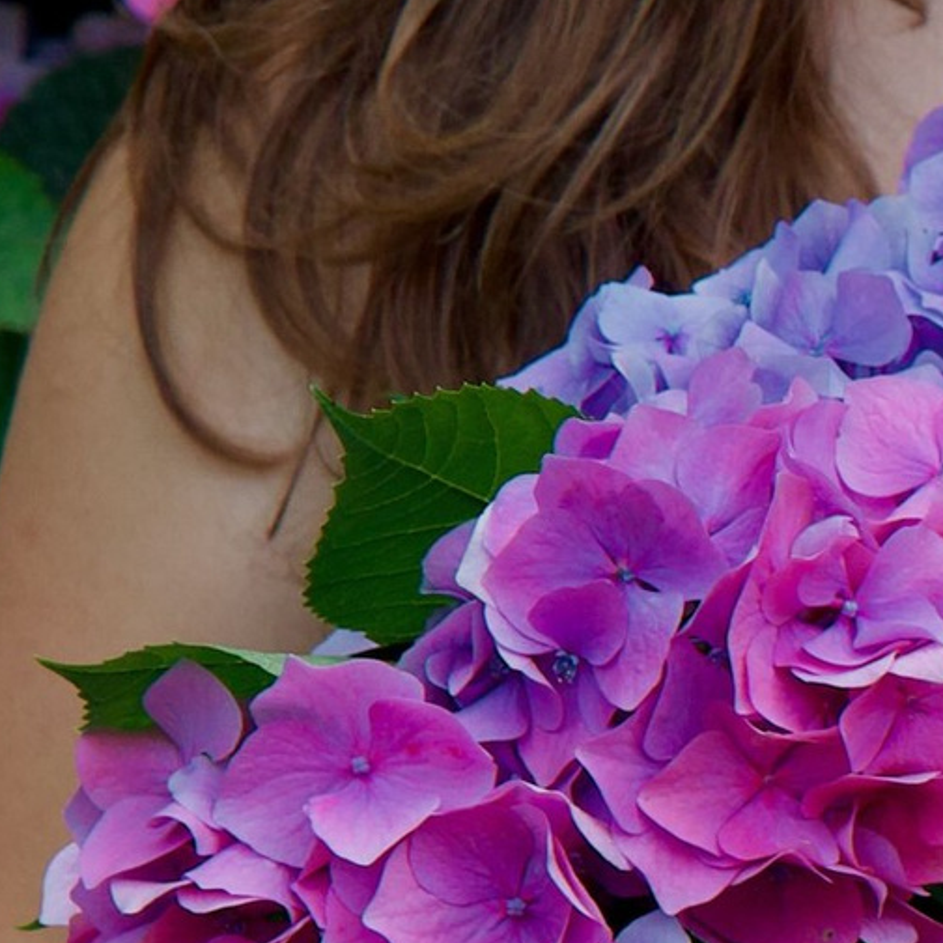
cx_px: 2317
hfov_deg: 3.6
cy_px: 1147
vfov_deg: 3.7
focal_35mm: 478
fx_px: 14732
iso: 400
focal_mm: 74
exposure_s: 1/250
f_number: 6.3
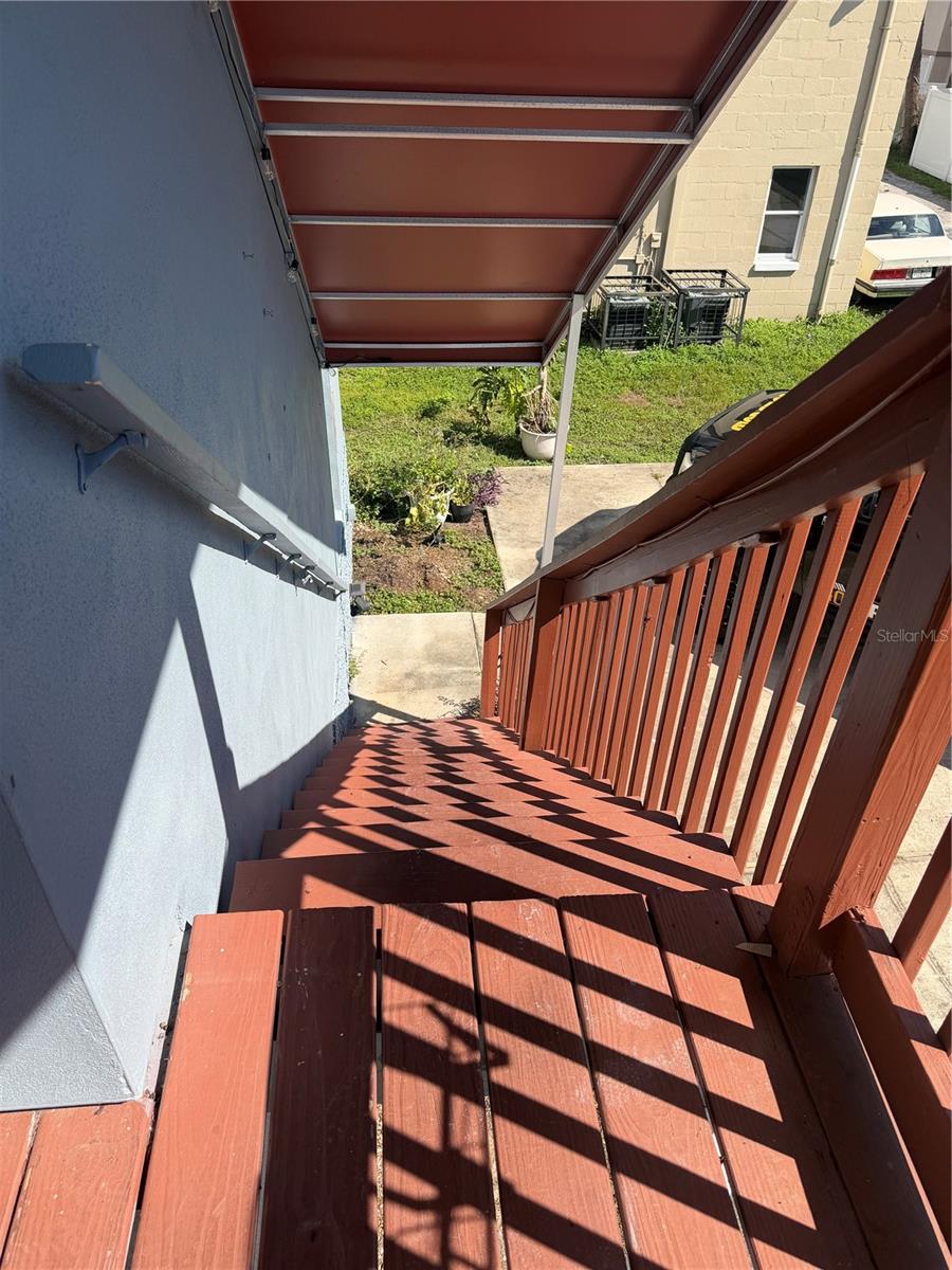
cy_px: 635
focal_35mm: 24
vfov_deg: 71.6
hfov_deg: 56.8
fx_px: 880
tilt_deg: -37.4
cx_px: 476
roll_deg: -0.8
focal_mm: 6.76
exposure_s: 1/3279
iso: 80
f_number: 1.78
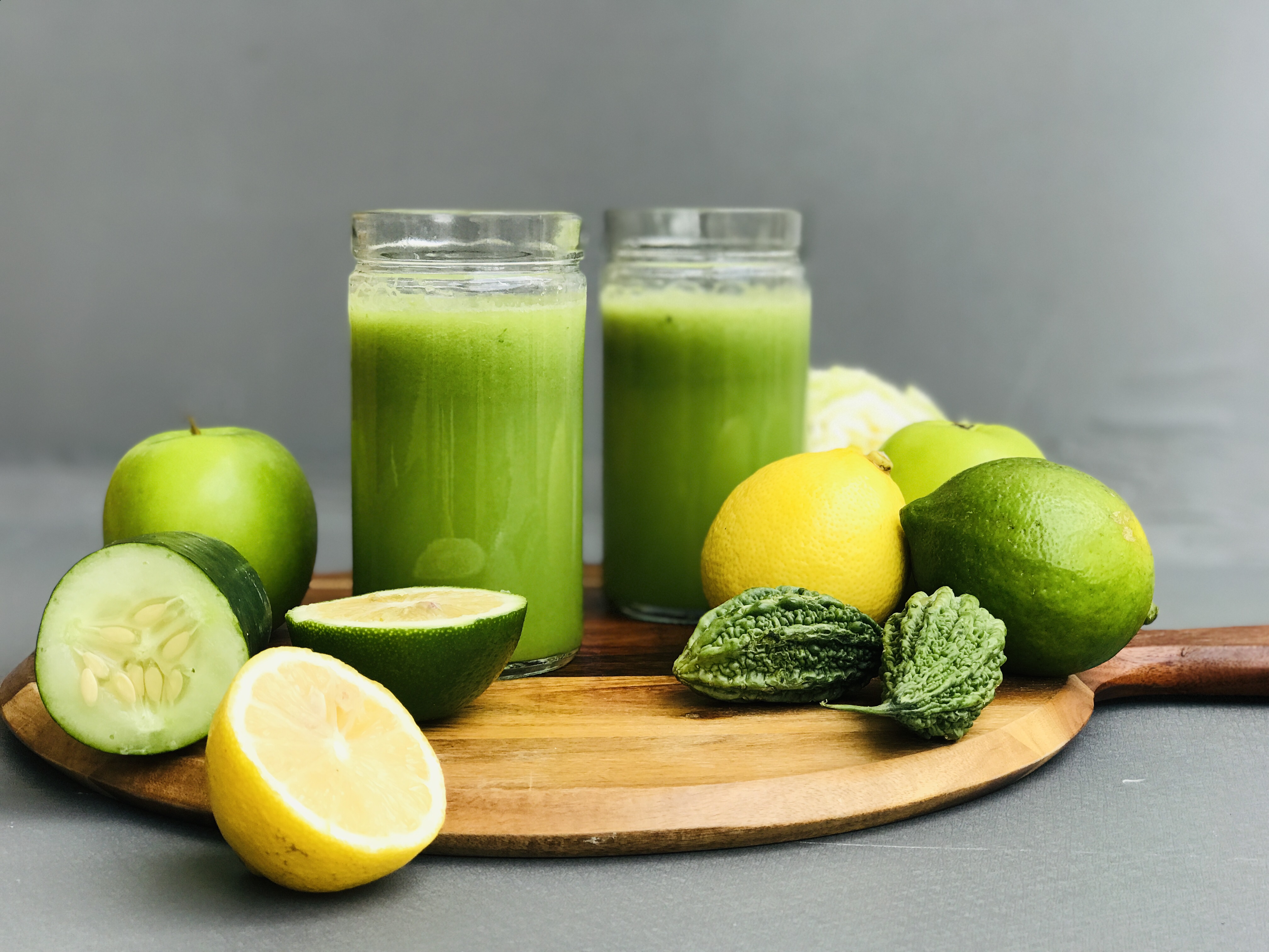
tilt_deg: -7.8
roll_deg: +0.1
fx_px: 2090
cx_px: 634
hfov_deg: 33.8
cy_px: 476
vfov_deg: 25.7
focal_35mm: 57
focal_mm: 6.6
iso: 32
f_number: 2.8
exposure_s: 1/60
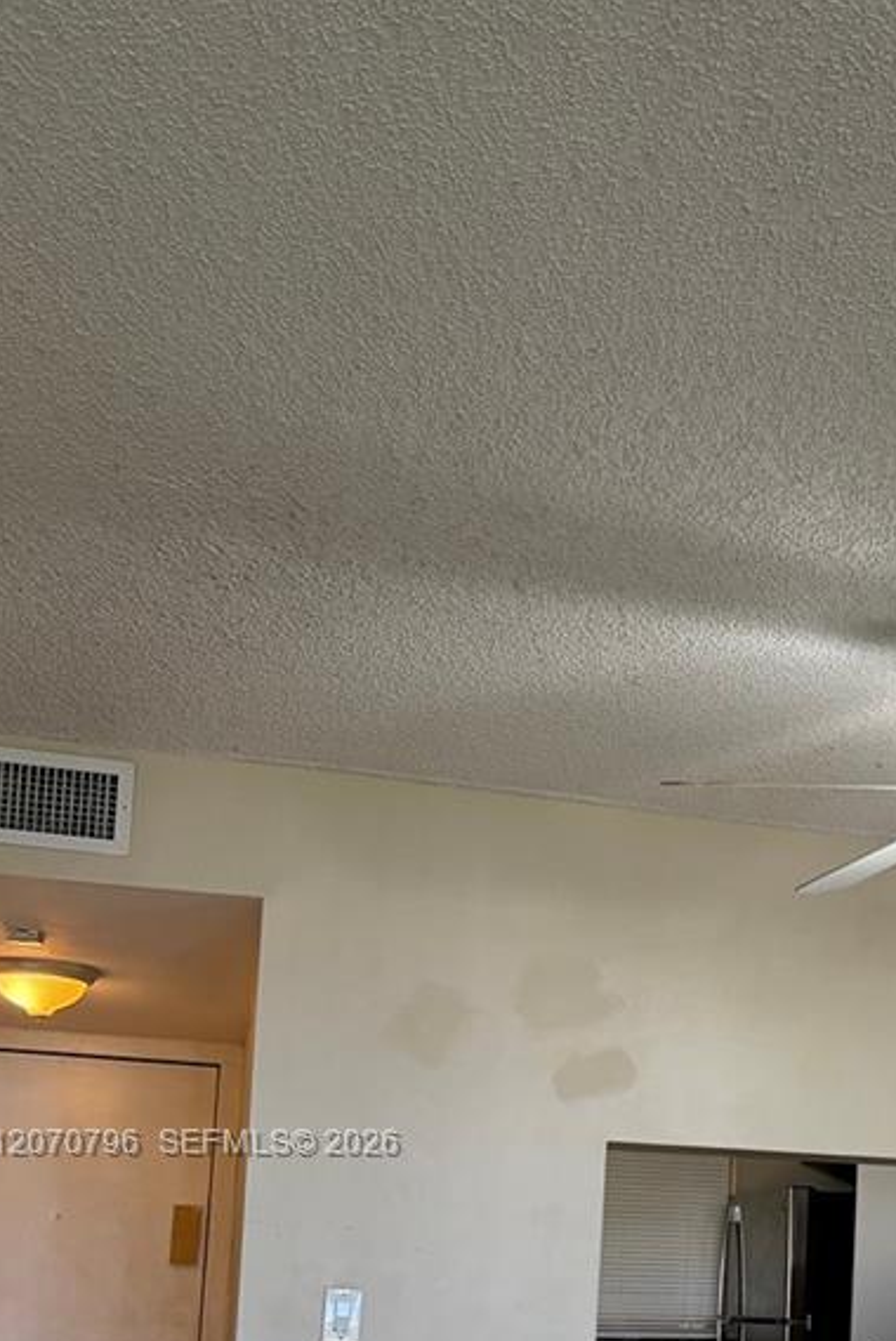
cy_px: 1145
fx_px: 2125
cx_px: 1023
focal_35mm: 57
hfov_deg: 22.3
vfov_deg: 33.6
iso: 160
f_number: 1.6
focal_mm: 5.96
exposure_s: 1/120
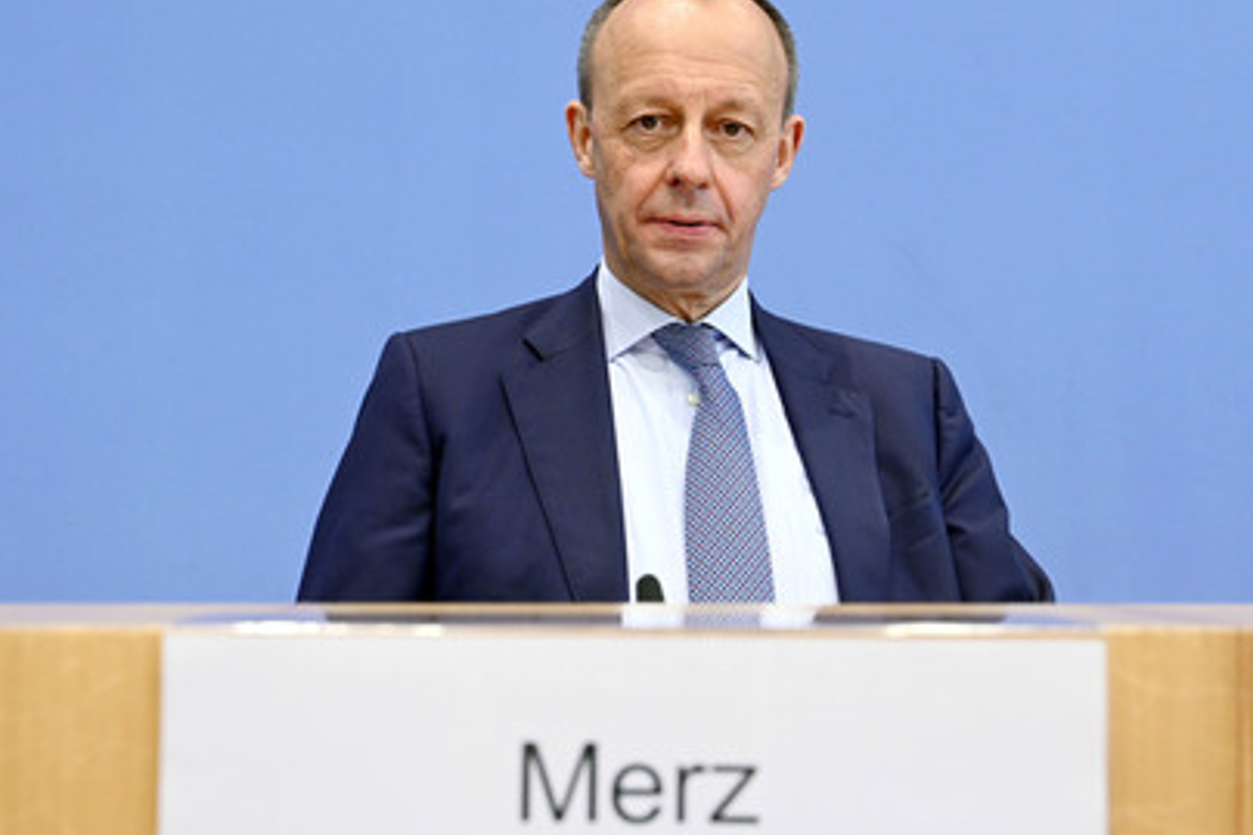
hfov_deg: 41.1
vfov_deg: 28.0
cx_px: 693
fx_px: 1670
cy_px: 391
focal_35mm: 48
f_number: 5.6
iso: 3200
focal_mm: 43
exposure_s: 1/320
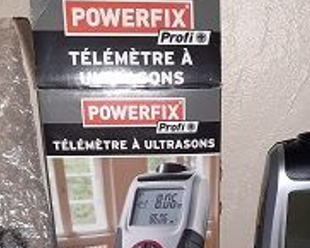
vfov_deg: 23.4
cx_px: 208
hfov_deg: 31.2
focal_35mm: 60
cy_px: 290
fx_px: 550
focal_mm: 3.6
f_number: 1.9
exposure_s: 1/17
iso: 1000
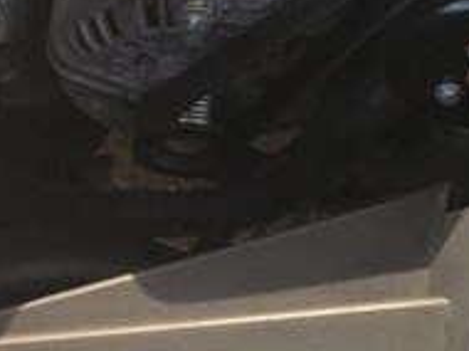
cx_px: 568
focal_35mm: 101
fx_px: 1367
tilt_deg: -53.4
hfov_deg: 18.4
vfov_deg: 13.9
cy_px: -140
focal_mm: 4.15
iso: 64
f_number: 2.2
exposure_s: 1/100
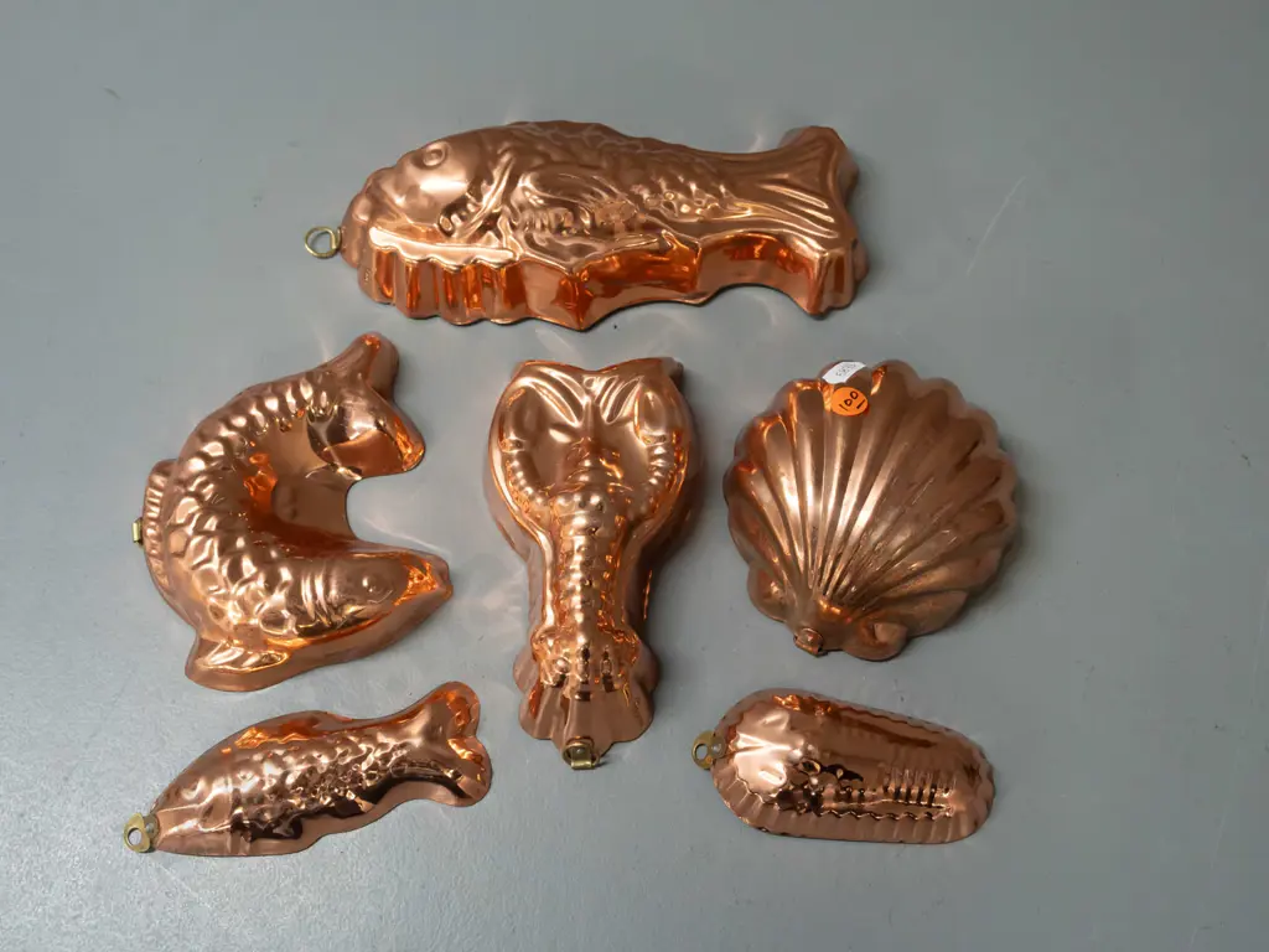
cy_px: 476
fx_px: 1320
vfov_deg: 39.7
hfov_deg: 51.4
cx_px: 634
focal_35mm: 36
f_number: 5
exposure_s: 1/125
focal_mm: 18
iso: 2500
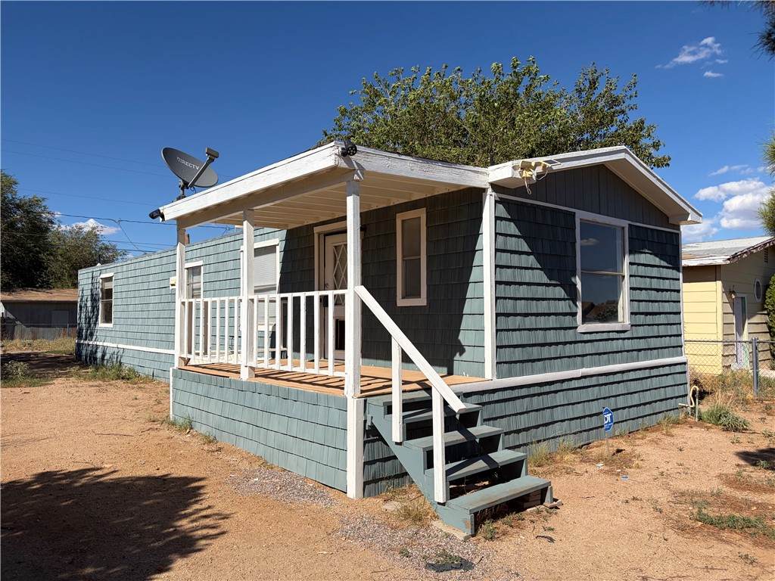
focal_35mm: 26
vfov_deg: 53.1
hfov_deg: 67.3
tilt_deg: +2.4
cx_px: 388
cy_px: 290
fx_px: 582
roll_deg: +1.3
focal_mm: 5.96
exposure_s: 1/5348
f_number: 1.6
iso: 50
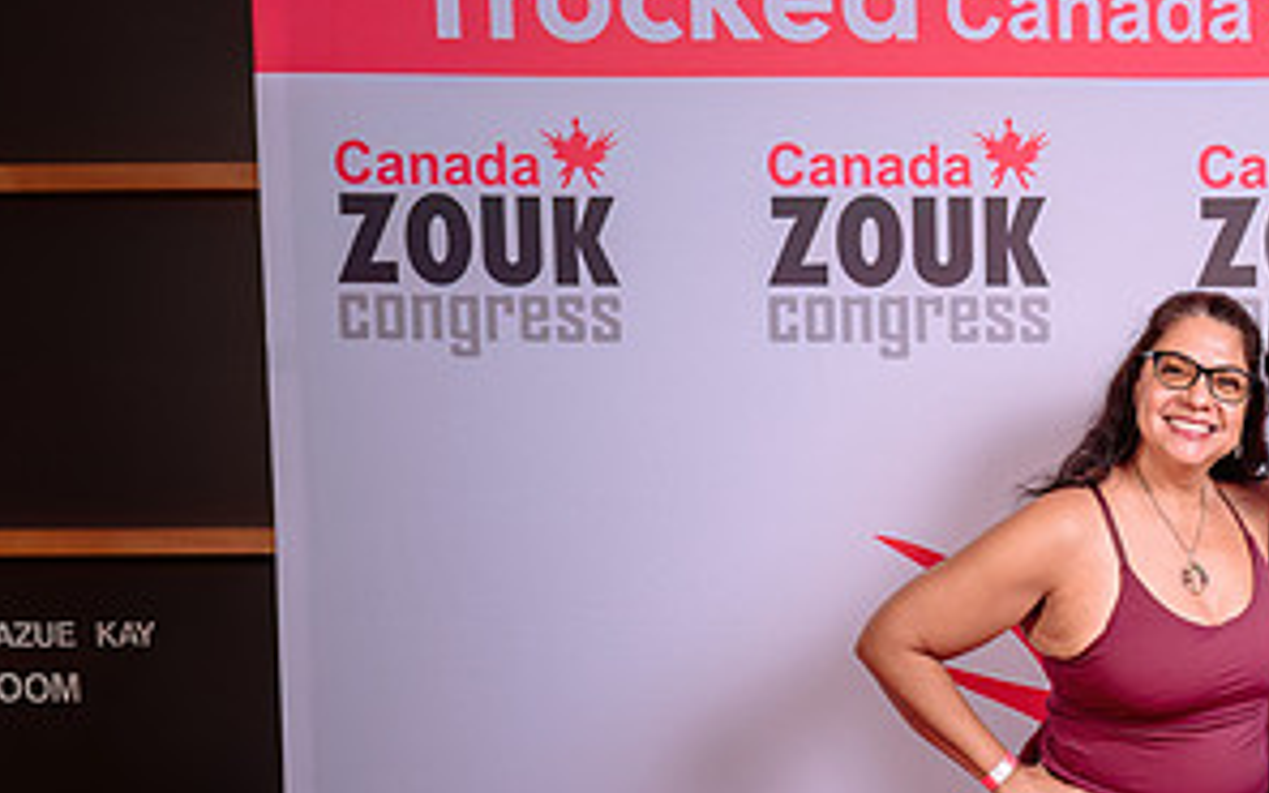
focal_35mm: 80
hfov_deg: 24.8
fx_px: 2767
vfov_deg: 16.1
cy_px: 735
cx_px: 1230
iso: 100
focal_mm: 40
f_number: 5.6
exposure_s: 1/160
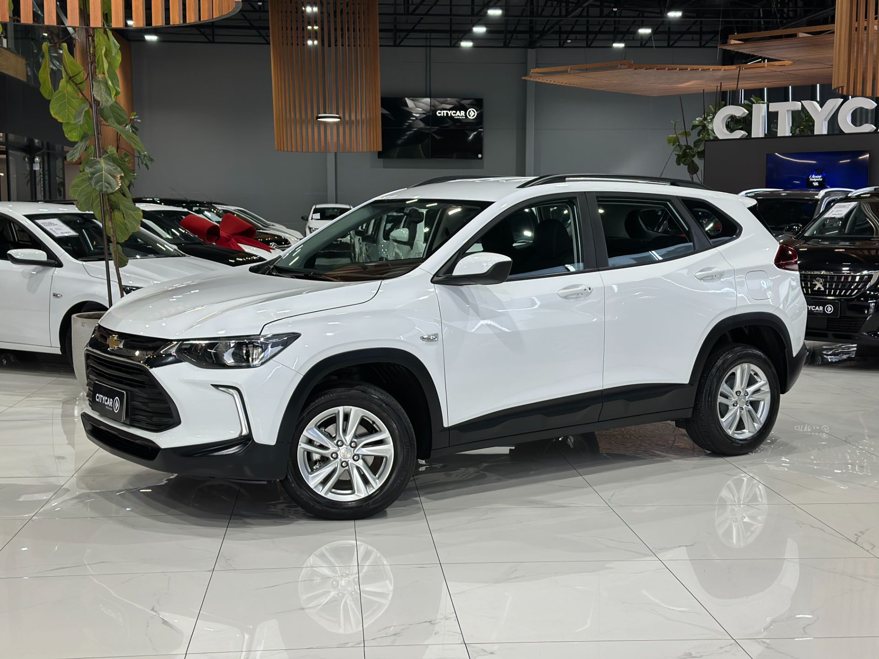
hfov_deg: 39.7
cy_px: 330
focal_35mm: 48
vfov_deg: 30.3
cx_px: 440
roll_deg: -0.2
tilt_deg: -6.5
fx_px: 1219
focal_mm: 6.86
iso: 100
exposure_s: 1/120
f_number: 1.78
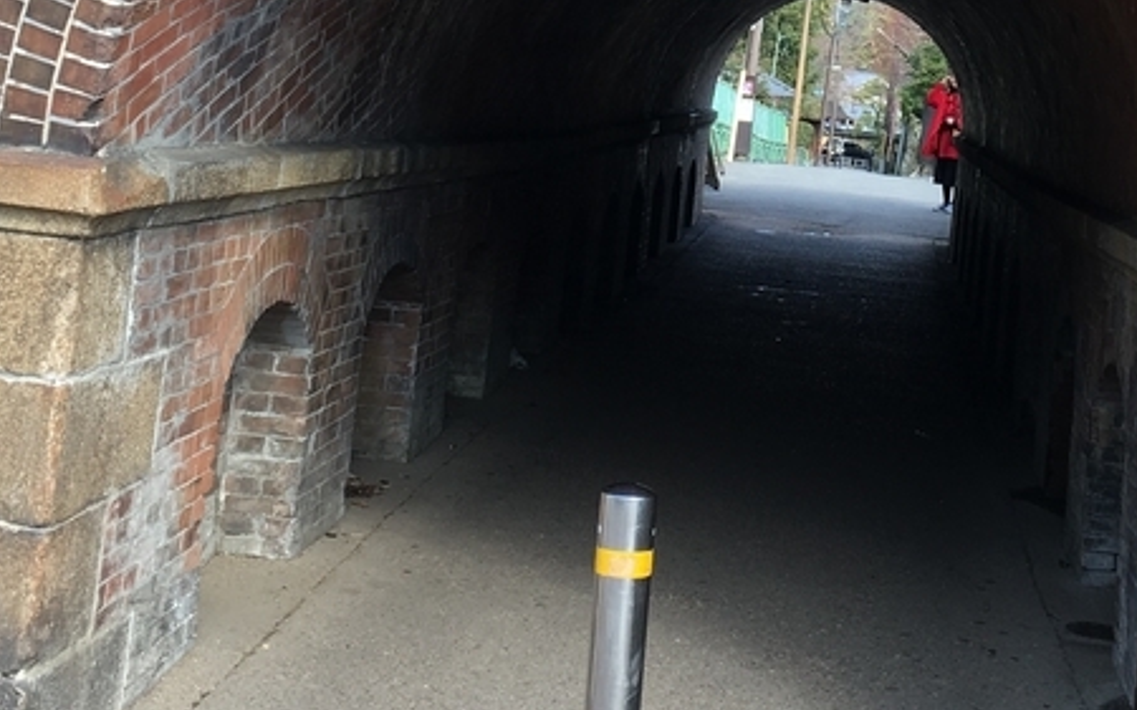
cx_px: 761
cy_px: -93
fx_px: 2169
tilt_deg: +4.0
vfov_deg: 17.9
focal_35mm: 70
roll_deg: -6.2
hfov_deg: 29.2
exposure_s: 1/187
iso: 25
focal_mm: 4.15
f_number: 2.2
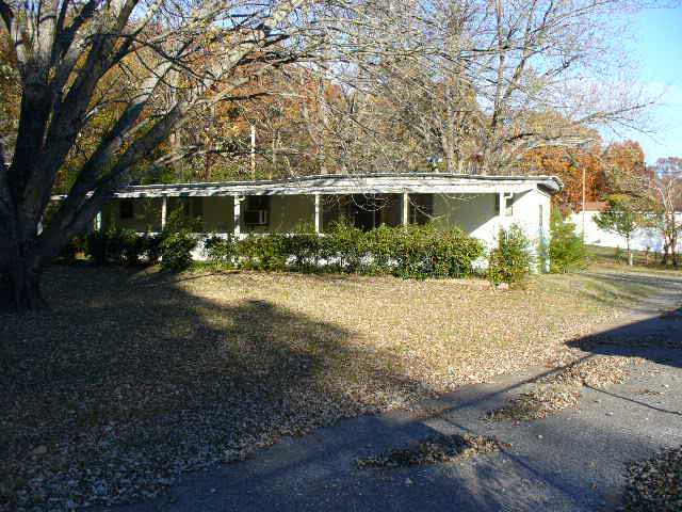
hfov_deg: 50.1
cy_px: 256
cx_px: 341
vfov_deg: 38.7
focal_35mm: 37
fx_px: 729
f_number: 5.6
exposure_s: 1/125
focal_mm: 6.1
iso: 80
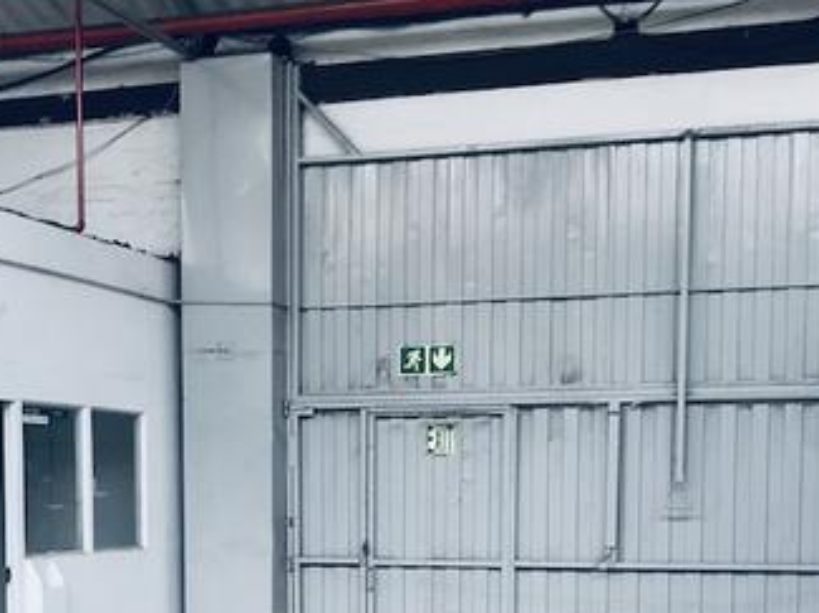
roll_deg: -0.9
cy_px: 633
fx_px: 1631
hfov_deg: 28.2
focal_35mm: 69
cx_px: 365
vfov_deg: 20.5
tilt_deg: -3.3
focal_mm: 3.99
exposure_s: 1/132
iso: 20
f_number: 1.8
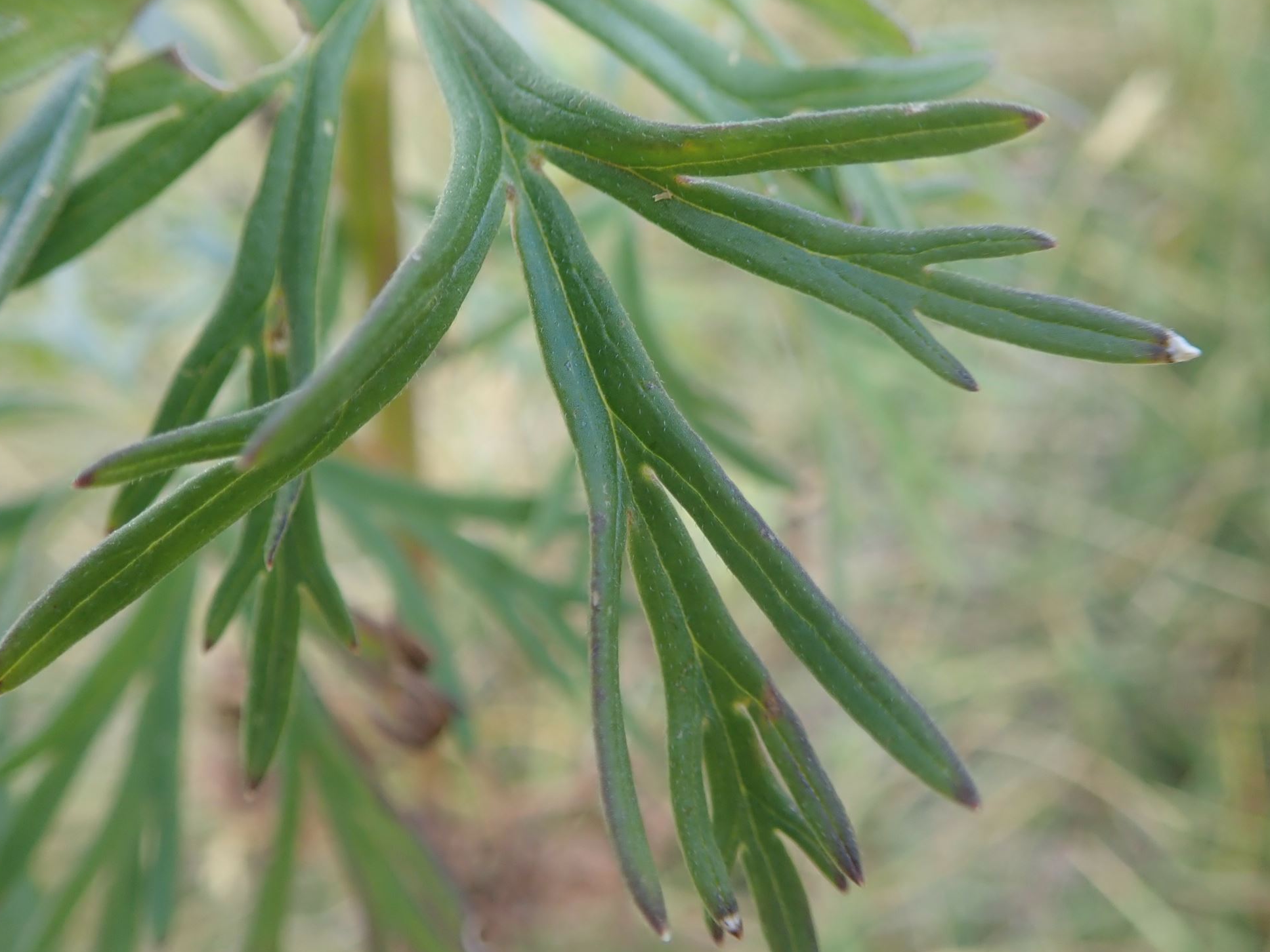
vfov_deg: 45.5
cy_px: 471
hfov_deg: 58.3
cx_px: 627
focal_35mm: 31
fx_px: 1138
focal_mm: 5.5
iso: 160
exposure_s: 1/125
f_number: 2.3
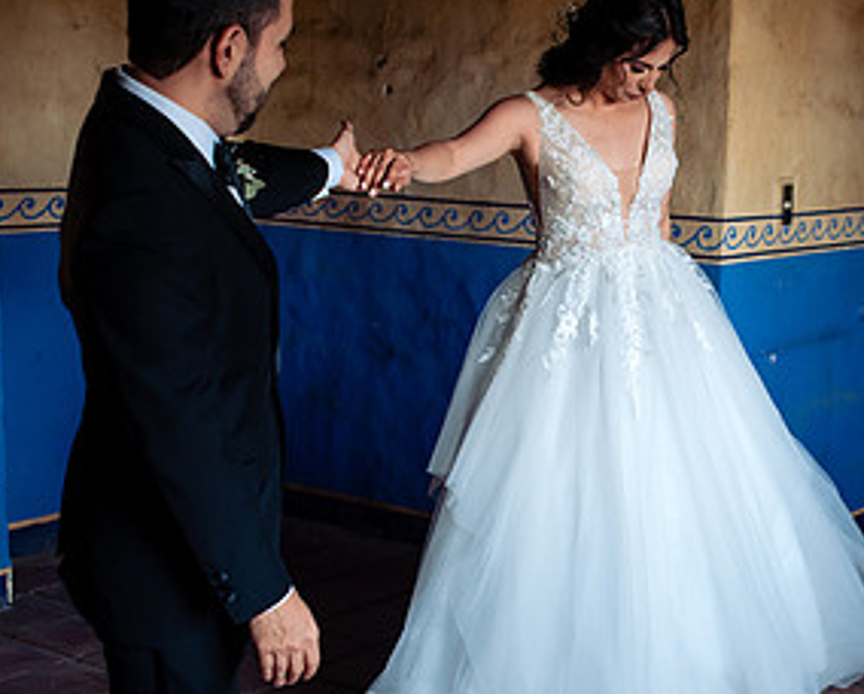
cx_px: 651
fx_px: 1716
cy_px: 449
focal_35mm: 67
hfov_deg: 27.9
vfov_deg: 22.8
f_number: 2.8
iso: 800
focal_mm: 35
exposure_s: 1/200
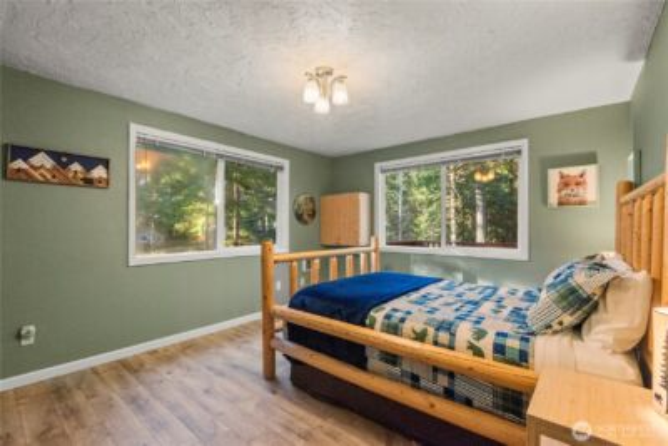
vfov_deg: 73.8
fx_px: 297
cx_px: 334
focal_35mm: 16
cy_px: 223
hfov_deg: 96.7
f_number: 11
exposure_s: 1/30
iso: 2200
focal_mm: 16
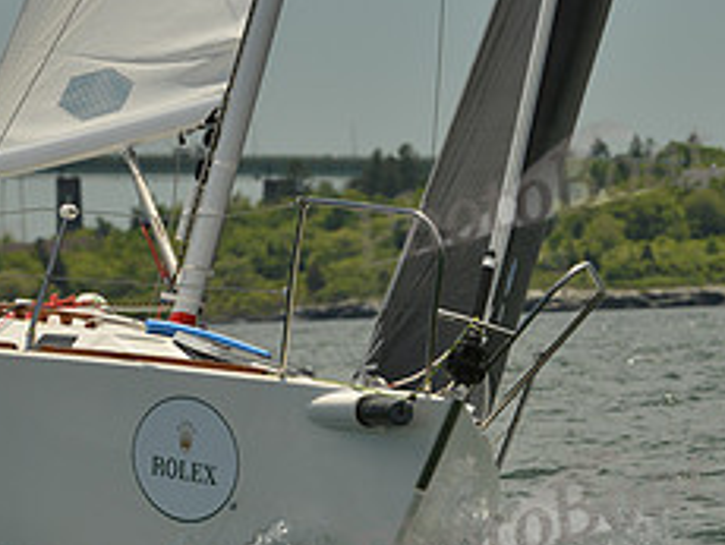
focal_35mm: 605
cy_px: 395
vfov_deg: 2.5
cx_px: 192
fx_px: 12684
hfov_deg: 3.3
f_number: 8
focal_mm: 250
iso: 200
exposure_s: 1/1000
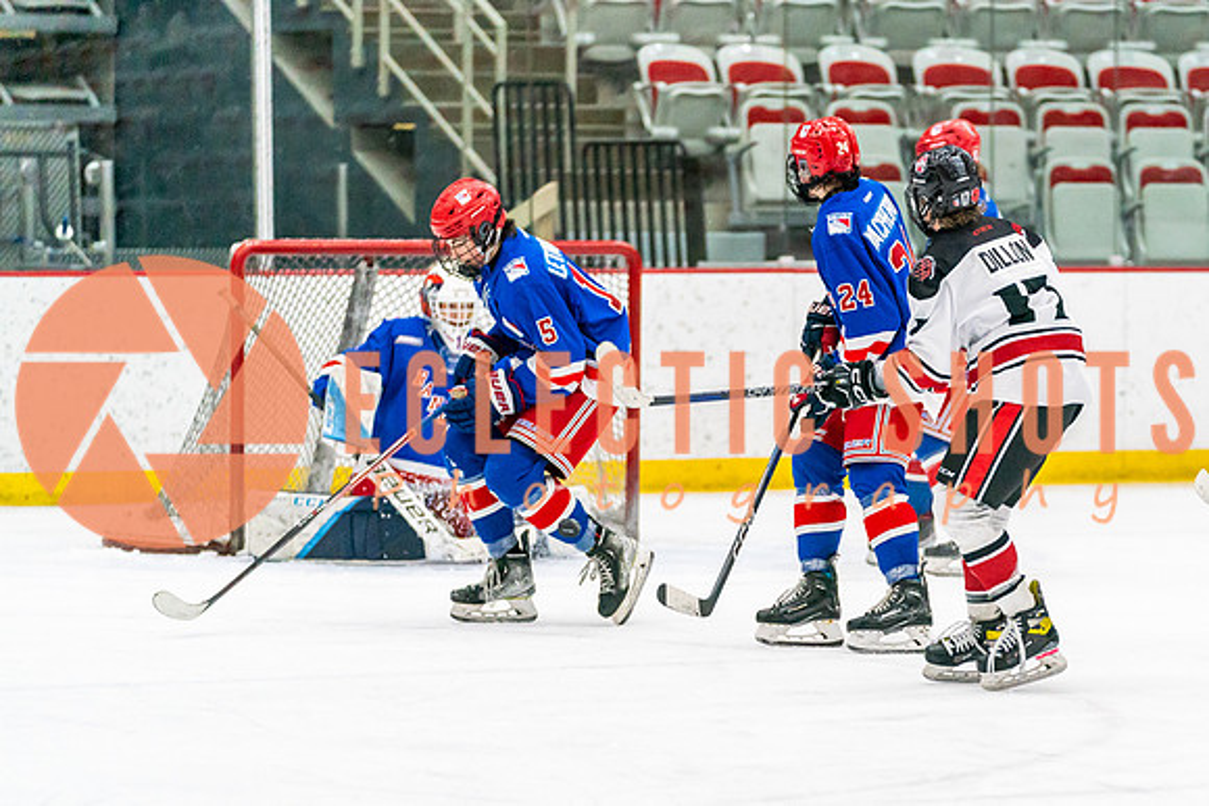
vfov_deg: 6.4
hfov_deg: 9.6
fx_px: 7218
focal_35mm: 215
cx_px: 796
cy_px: 531
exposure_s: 1/1250
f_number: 2.8
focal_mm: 154
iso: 3200
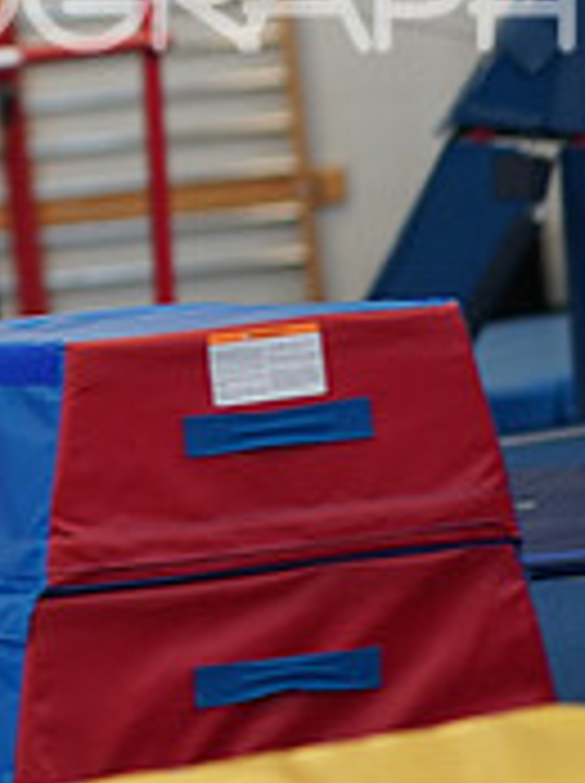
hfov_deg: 5.4
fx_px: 6167
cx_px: -182
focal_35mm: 273
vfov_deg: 7.2
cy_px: -162
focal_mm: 85
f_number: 1.4
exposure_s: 1/500
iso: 640
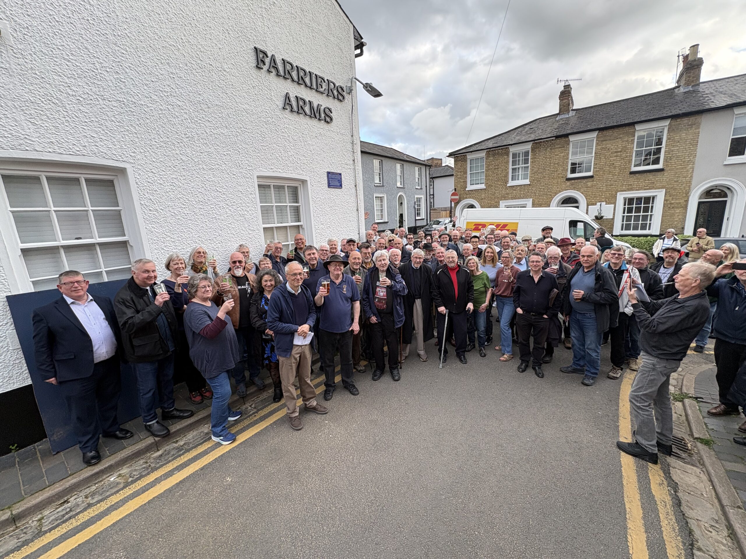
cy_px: 280
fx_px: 302
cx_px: 373
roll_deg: +3.6
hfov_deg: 102.1
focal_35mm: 14
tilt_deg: -10.8
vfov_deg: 85.7
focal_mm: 2.22
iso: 50
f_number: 2.2
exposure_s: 1/99
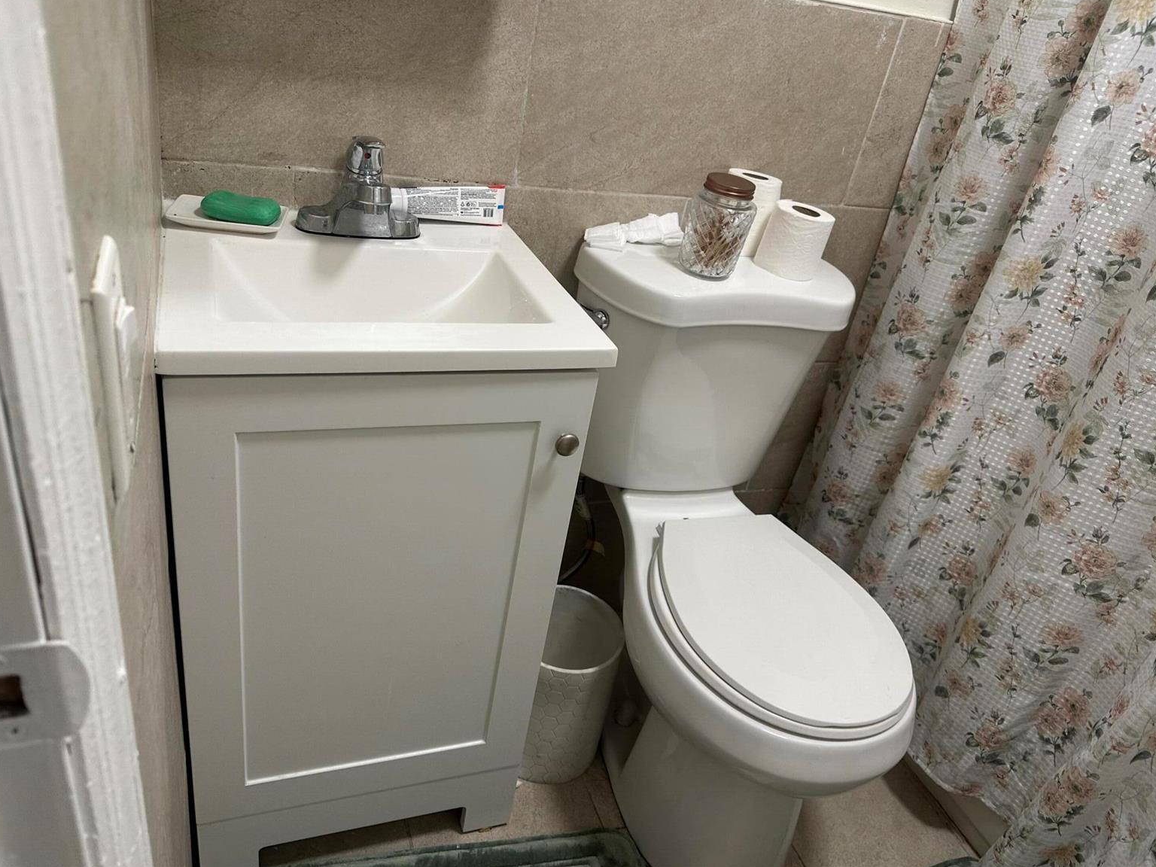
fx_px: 835
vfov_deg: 54.9
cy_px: 424
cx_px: 557
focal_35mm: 25
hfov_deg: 69.4
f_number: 1.78
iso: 125
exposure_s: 1/60
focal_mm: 6.86
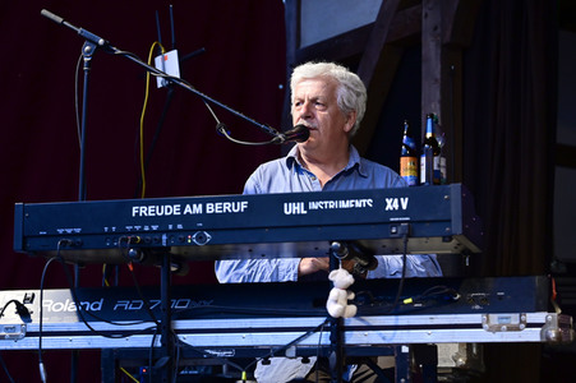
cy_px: 192
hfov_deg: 28.9
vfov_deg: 19.4
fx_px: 1119
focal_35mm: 70
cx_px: 288
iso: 2000
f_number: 3.5
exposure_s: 1/160
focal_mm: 70
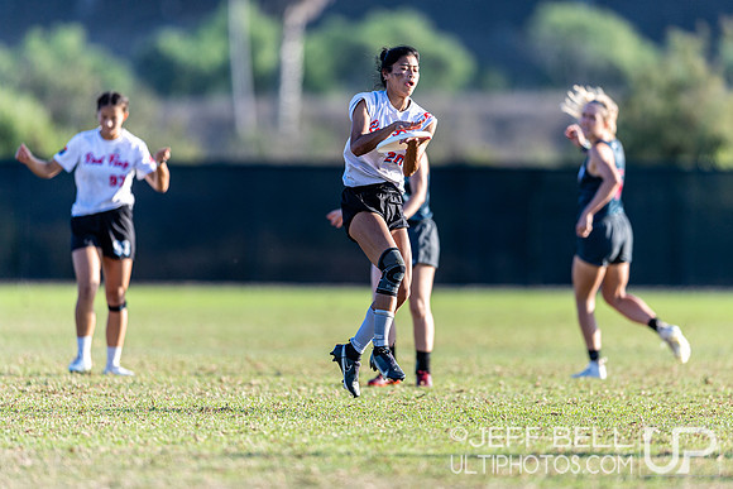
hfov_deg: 4.2
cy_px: 217
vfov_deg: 2.8
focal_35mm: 497
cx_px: 410
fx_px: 10113
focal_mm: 400
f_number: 2.8
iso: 200
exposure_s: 1/2000
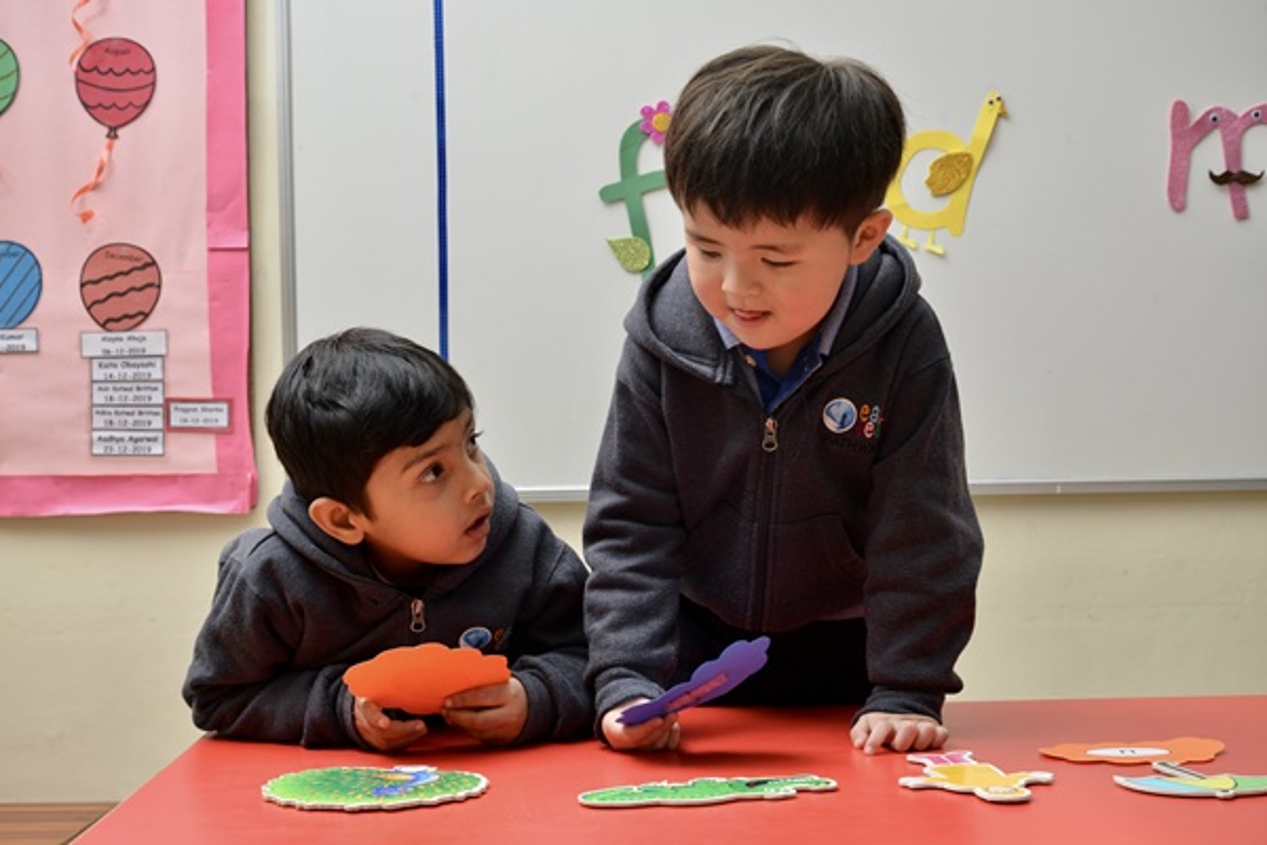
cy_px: 422
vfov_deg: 24.6
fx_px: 1936
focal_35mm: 55
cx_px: 634
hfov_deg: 36.2
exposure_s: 1/125
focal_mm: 55
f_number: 8
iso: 200
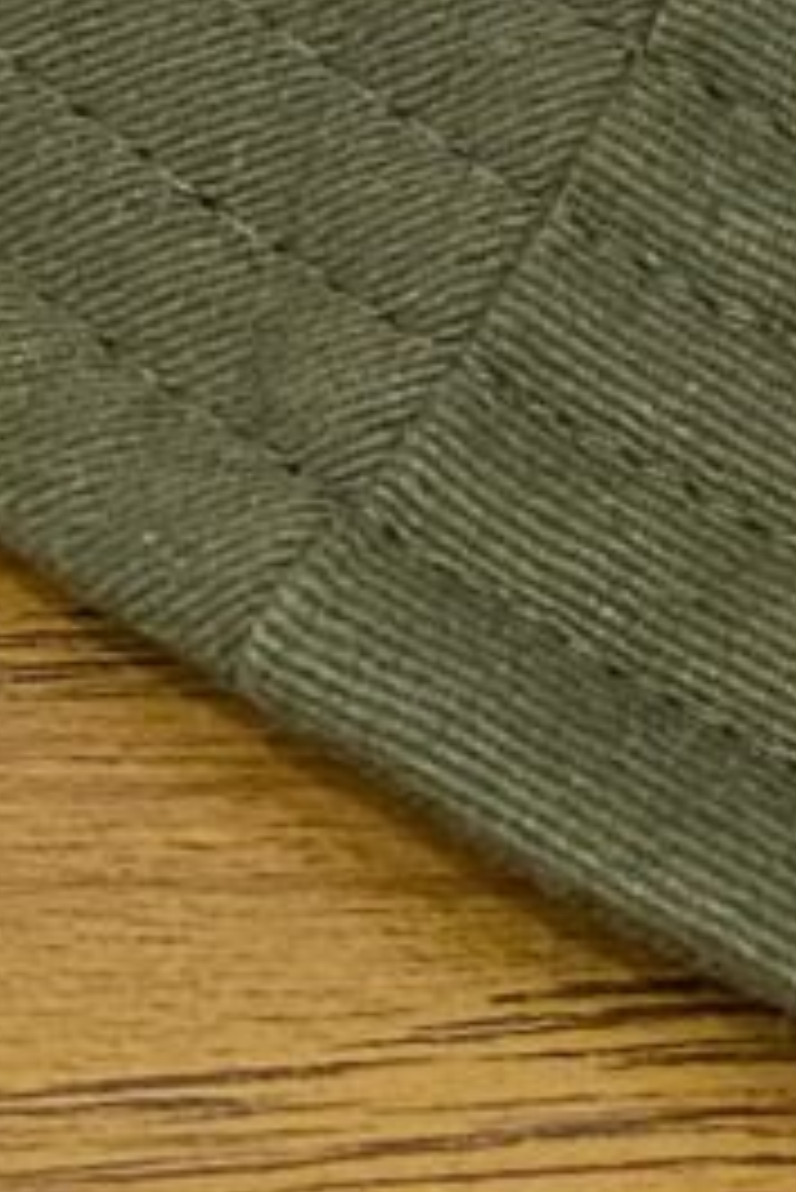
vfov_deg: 8.2
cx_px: 2446
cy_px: -2474
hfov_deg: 6.1
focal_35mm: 209
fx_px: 6922
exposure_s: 1/60
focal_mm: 4.25
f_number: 1.8
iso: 100
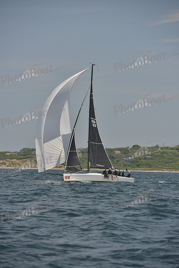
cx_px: 90
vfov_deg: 10.3
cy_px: 134
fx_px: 1491
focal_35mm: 200
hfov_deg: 6.9
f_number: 8
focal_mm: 200
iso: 400
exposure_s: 1/800
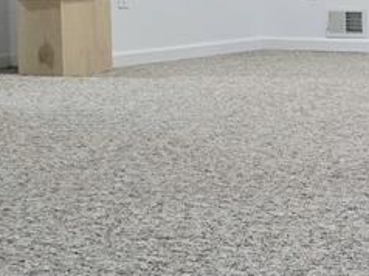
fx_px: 1054
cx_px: 735
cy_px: 22
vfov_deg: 14.7
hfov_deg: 15.7
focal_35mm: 99
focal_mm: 6.3
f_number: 1.7
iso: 640
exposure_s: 1/120
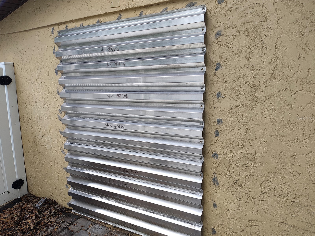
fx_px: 227
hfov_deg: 69.4
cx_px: 158
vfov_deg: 54.9
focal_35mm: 25
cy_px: 118
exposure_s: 1/329
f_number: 1.5
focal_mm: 4.15
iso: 100
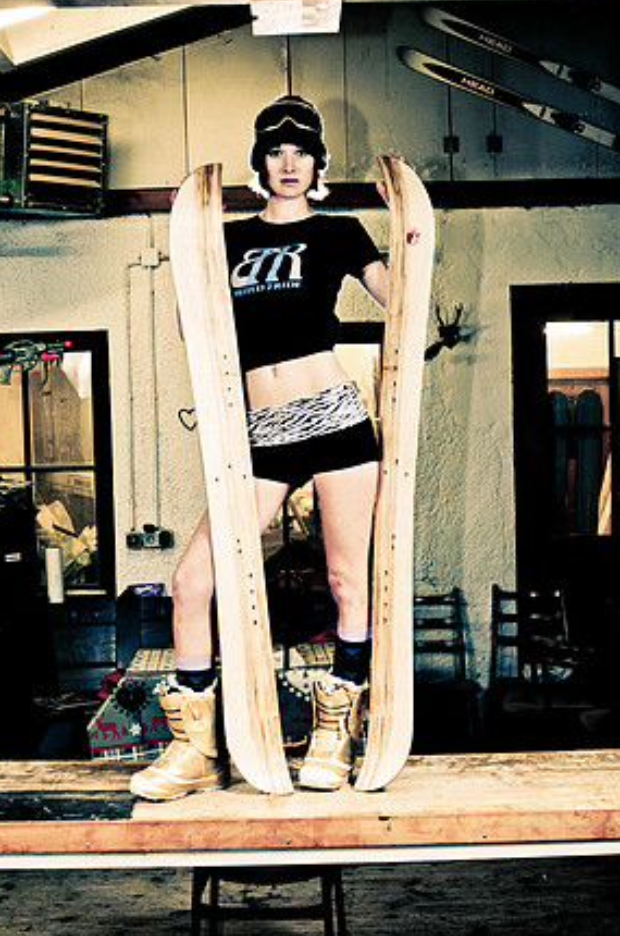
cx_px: 303
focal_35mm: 55
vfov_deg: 36.3
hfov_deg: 24.5
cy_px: 459
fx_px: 1426
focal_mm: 35
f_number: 4.5
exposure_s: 1/50
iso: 320
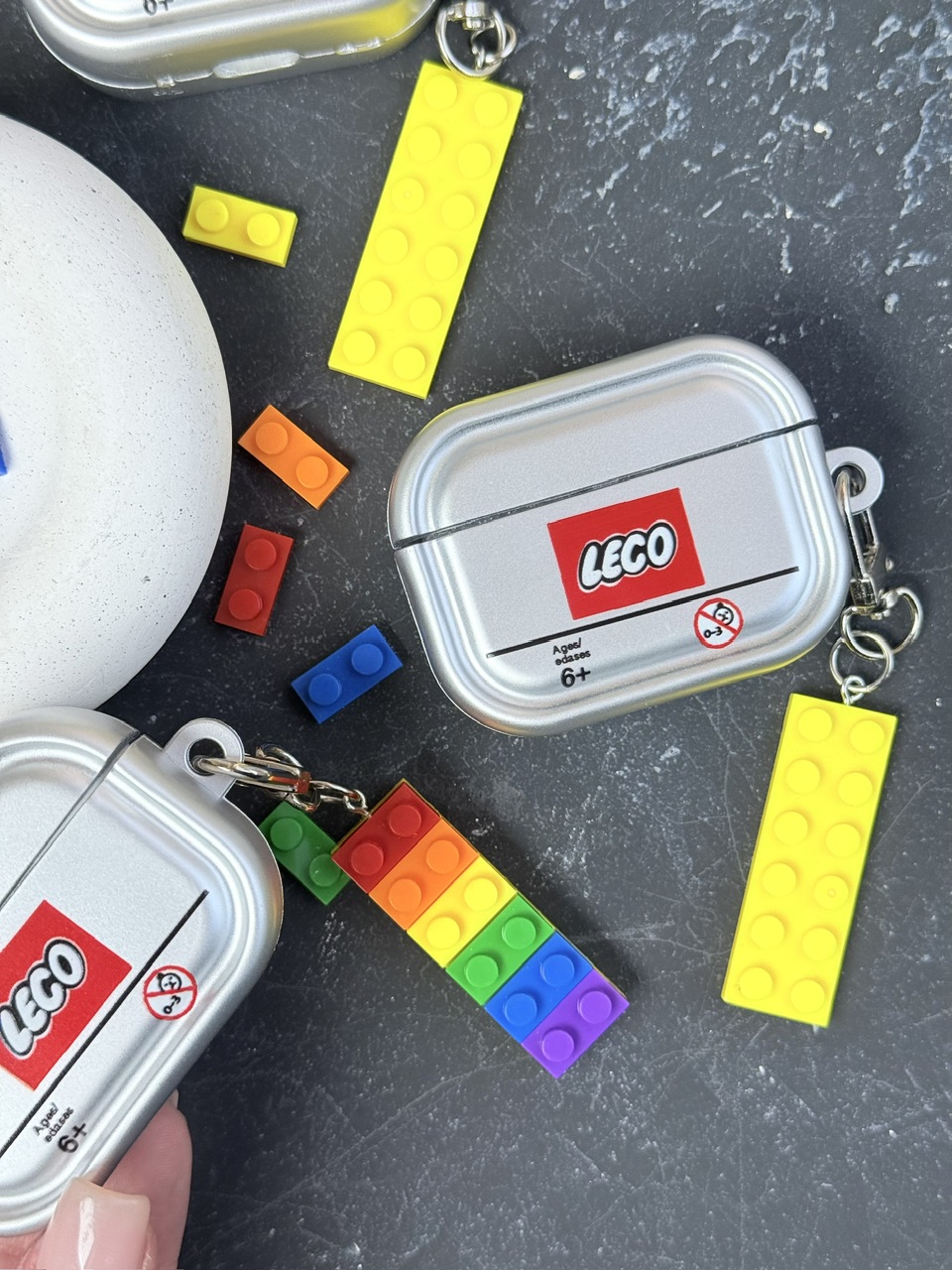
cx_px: 476
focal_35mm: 48
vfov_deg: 39.7
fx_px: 1760
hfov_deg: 30.3
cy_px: 635
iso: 80
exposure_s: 1/1330
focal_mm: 6.76
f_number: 1.78
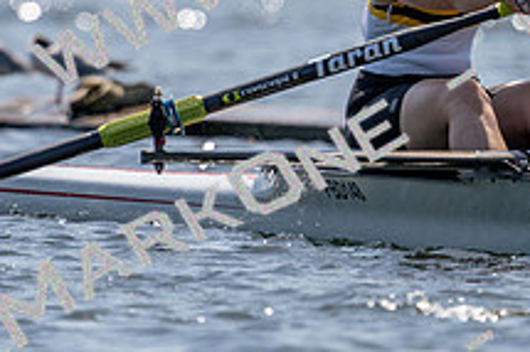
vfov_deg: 0.8
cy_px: 92
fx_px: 23846
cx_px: 335
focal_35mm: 1621
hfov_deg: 1.3
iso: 250
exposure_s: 1/2000
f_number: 6.3
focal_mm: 600
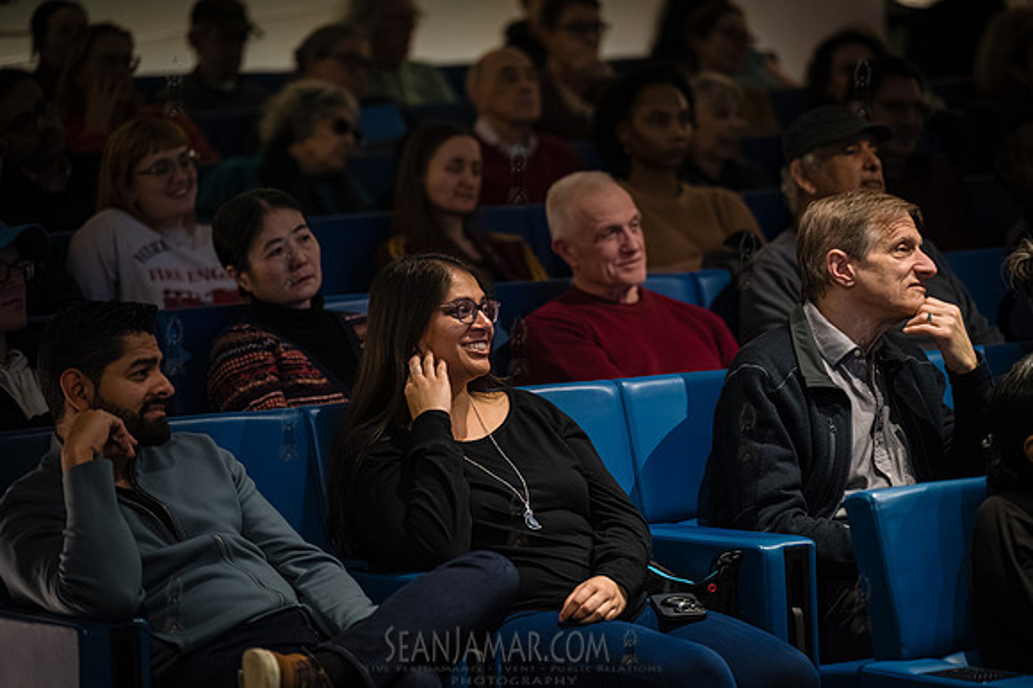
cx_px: 516
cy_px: 344
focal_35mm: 150
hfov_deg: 13.7
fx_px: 4302
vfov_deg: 9.1
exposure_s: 1/200
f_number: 2.8
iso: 8000
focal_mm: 150
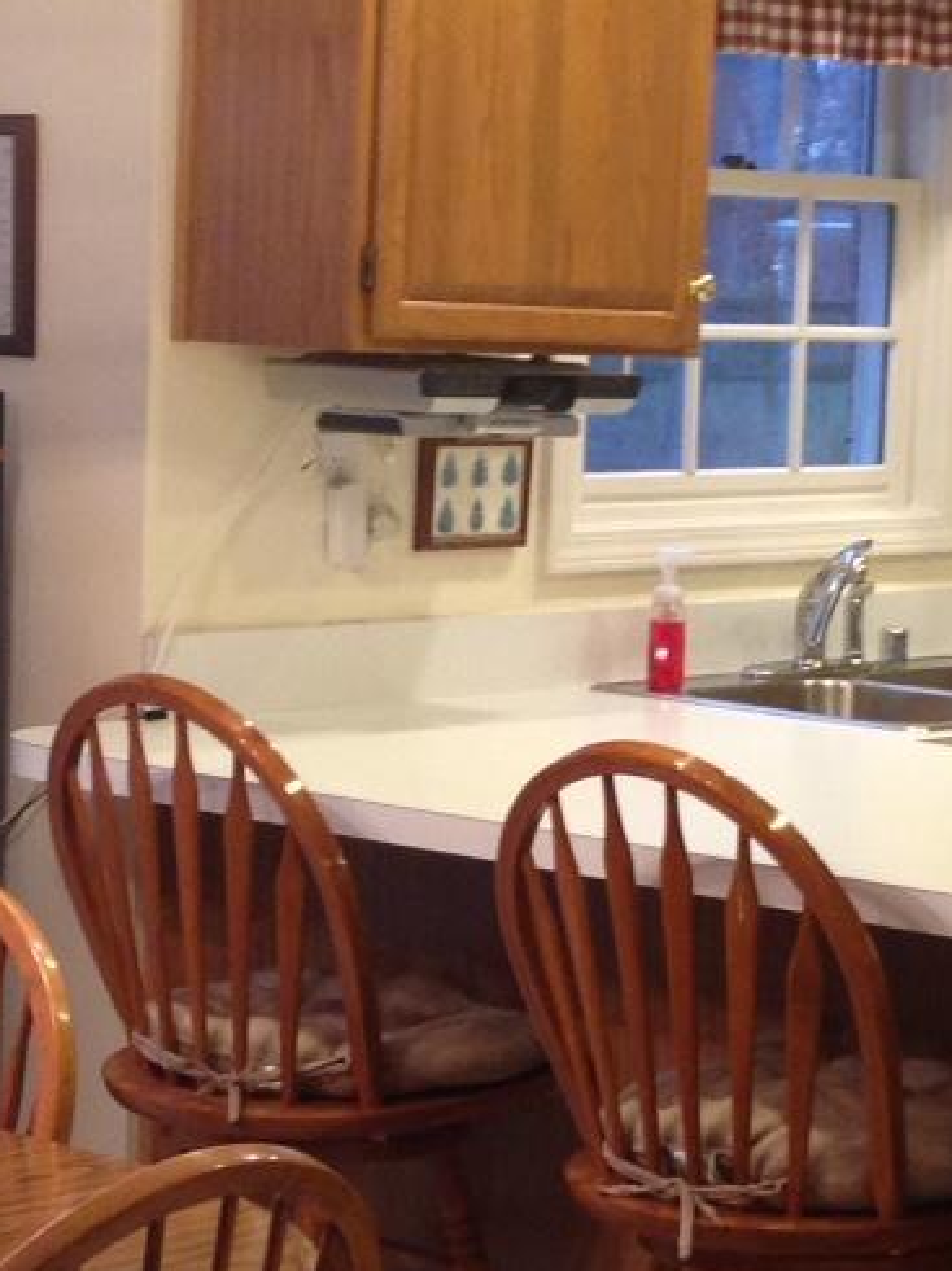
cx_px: 633
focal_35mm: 110
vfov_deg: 17.9
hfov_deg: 13.4
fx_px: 4037
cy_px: 584
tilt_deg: -5.5
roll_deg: -2.9
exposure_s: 1/20
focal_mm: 4.12
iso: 125
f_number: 2.4
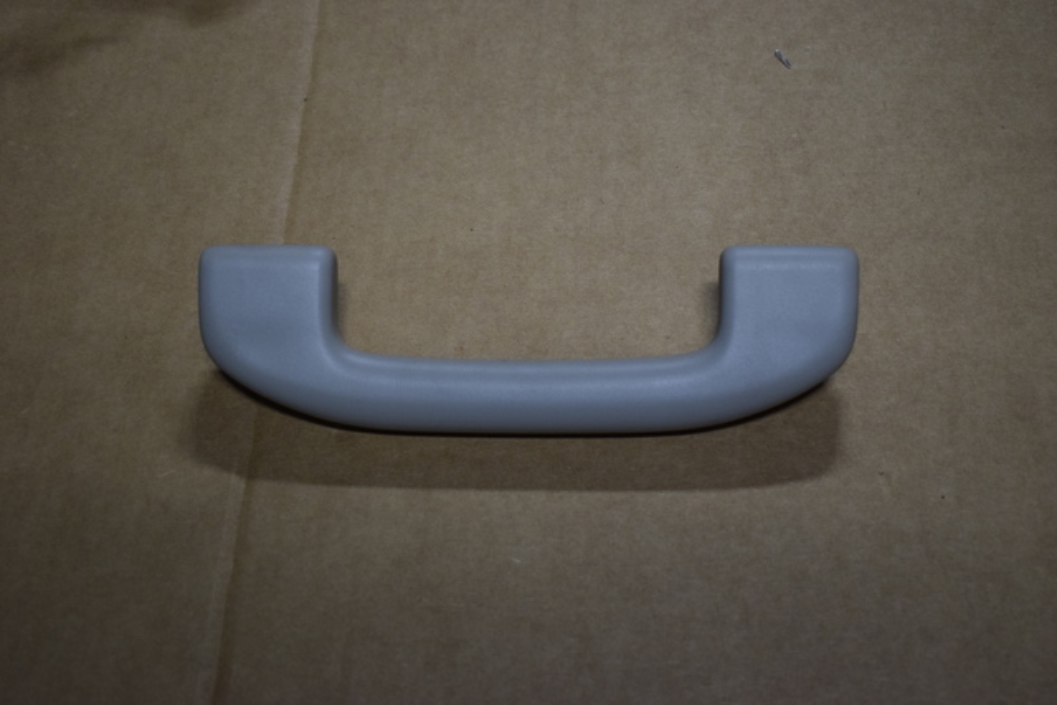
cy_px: 352
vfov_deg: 22.6
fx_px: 1762
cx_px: 528
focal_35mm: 60
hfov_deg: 33.4
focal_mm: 40
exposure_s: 1/125
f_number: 5
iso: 1100
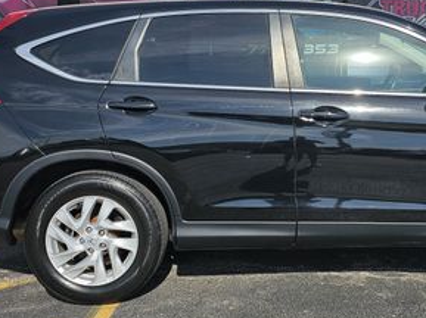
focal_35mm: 51
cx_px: 310
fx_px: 627
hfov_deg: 36.8
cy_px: 100
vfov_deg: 28.3
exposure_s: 1/2000
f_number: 1.7
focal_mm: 6.3
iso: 16
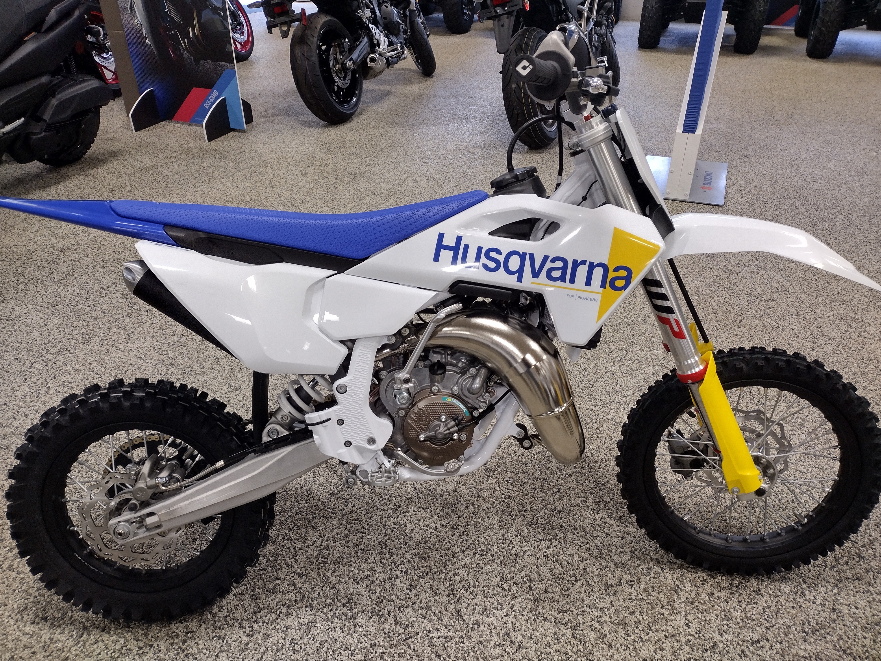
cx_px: 440
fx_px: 687
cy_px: 330
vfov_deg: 51.4
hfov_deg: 65.3
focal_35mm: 27
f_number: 1.7
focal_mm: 4.71
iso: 181
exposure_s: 1/60
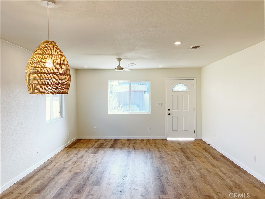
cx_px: 132
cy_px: 100
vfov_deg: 53.1
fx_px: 199
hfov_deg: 67.3
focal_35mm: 26
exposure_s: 1/120
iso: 40
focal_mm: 4.25
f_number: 1.8
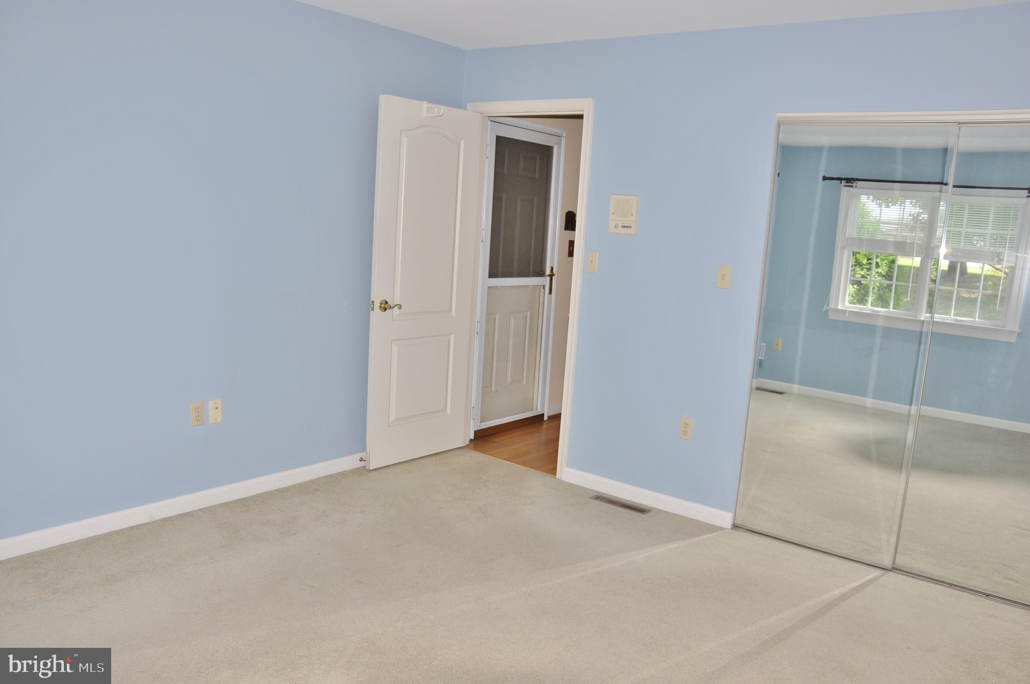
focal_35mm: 27
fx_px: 772
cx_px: 515
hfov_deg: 67.4
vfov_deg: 47.8
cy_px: 342
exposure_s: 1/60
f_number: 5.6
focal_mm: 18
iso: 200
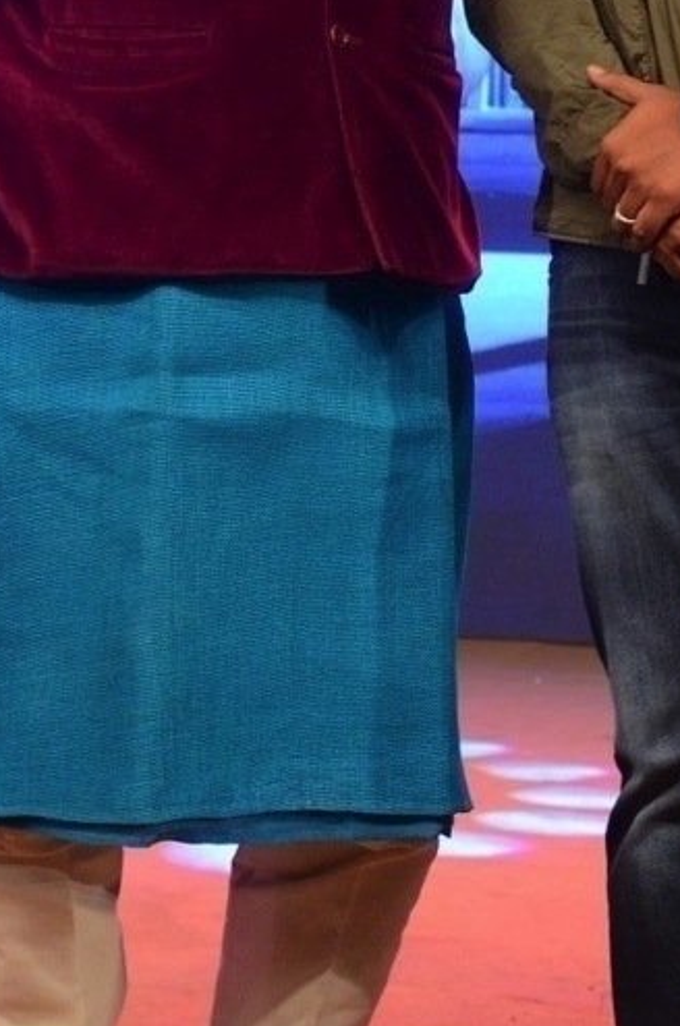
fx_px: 3955
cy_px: 278
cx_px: 537
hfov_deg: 9.8
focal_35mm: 139
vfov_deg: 14.7
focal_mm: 38
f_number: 5
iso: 1000
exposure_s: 1/60
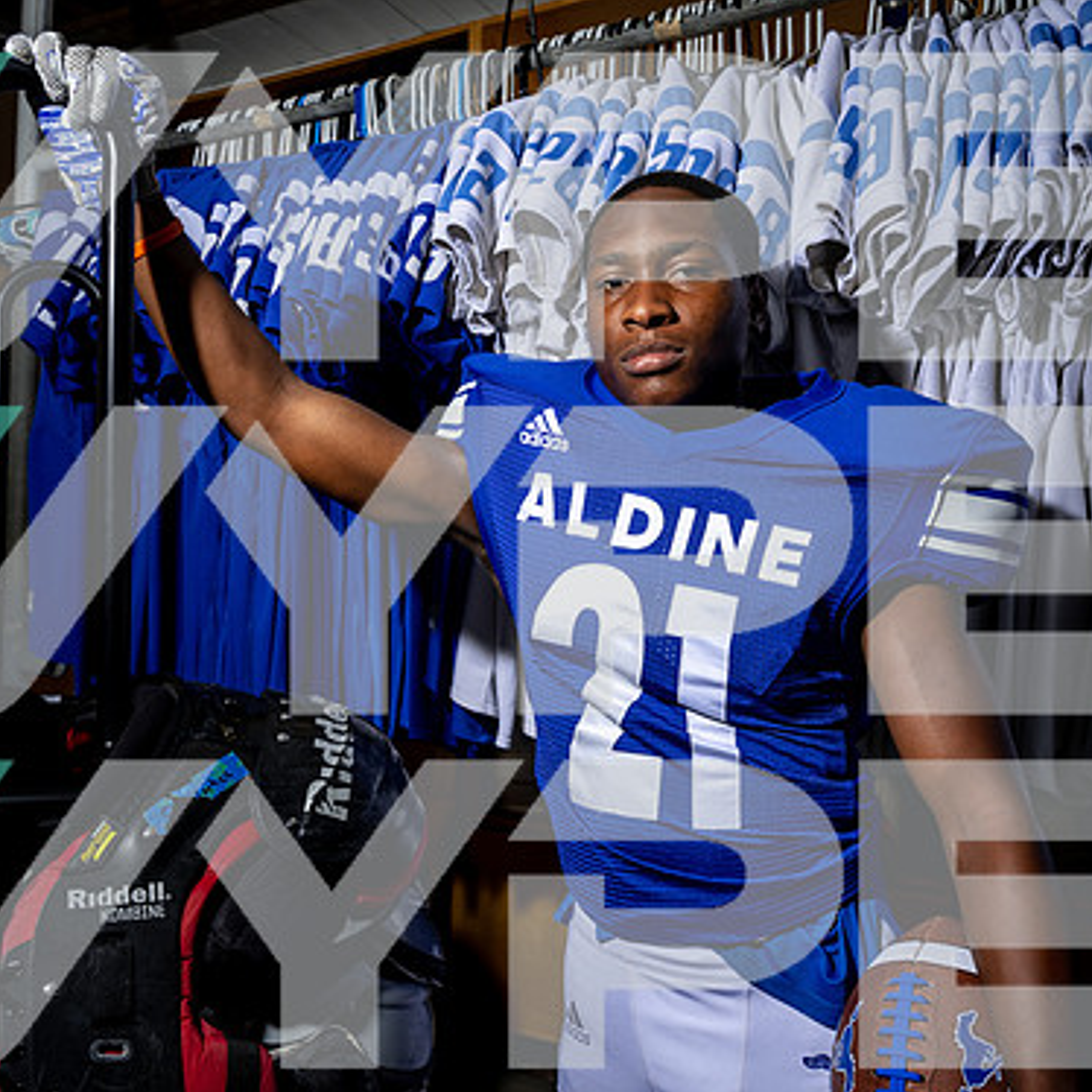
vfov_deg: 49.7
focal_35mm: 33
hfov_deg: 49.6
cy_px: 562
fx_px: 1178
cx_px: 461
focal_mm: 25
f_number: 8
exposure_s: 1/125
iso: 100
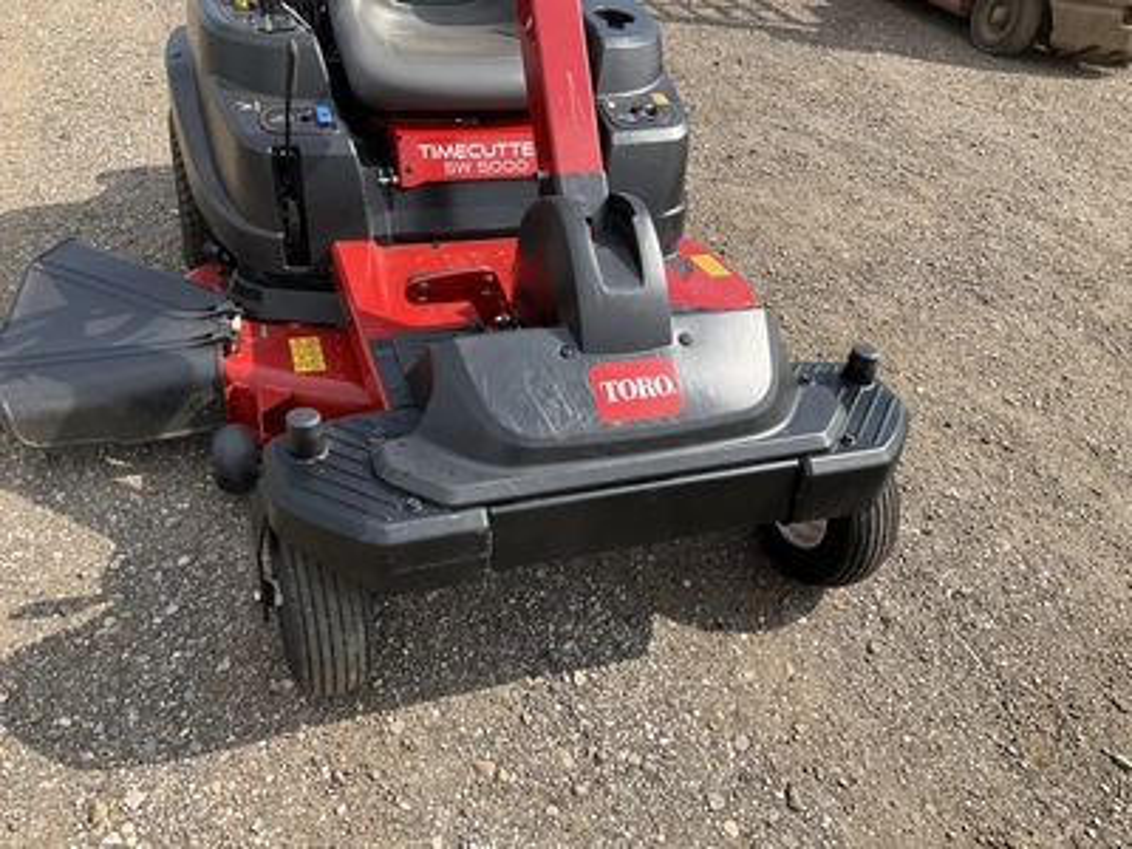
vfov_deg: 48.2
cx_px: 566
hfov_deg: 61.7
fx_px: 948
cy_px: 424
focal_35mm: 29
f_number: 1.8
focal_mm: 3
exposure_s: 1/1055
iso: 25
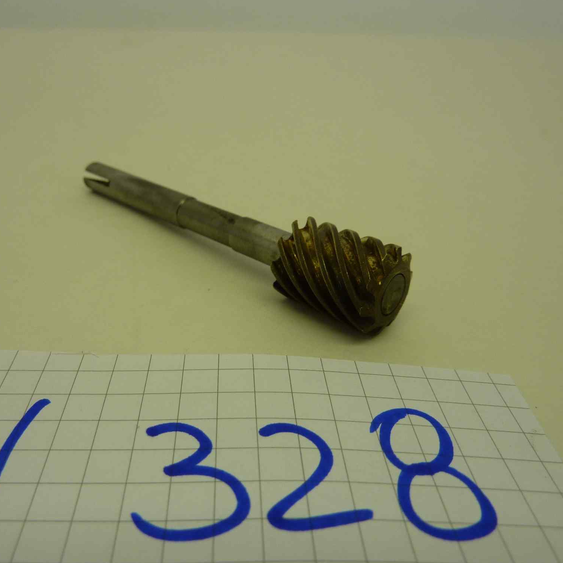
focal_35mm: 30
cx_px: 228
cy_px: 284
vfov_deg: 54.0
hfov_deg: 53.7
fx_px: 552
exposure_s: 1/80
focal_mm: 4.1
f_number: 3.3
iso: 80
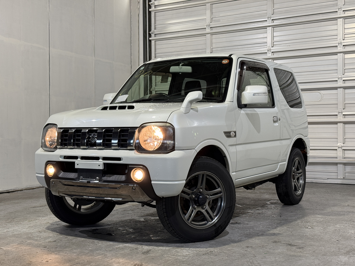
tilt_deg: +0.0
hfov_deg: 39.7
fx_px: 492
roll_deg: +0.1
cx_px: 178
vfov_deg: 30.3
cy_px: 133
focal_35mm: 48
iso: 80
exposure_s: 1/60
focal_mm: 6.76
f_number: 1.78
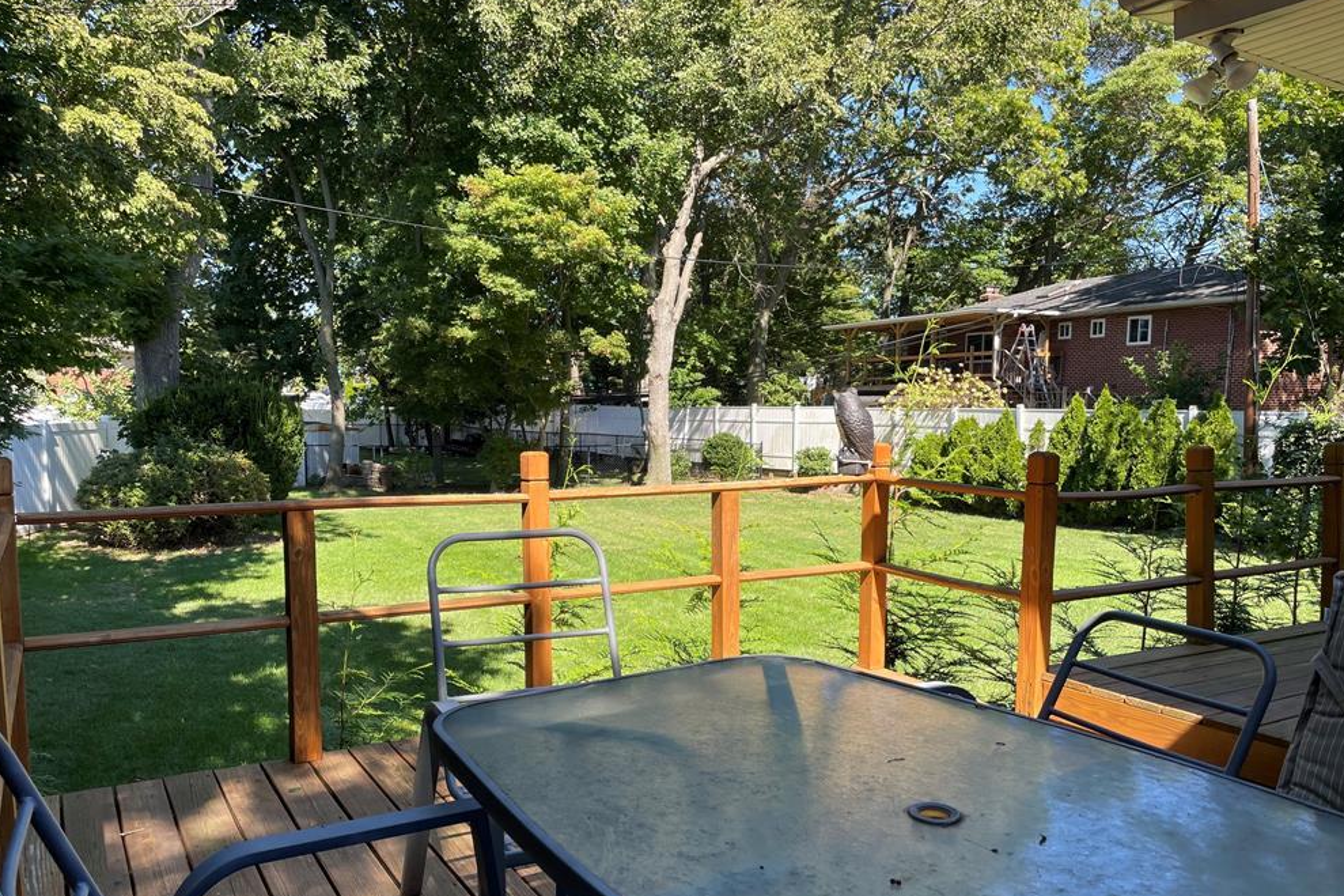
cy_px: 503
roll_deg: -0.3
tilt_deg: -6.0
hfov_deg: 65.5
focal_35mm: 28
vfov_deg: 46.3
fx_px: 1045
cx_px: 655
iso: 32
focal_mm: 4.2
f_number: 1.6
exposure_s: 1/716
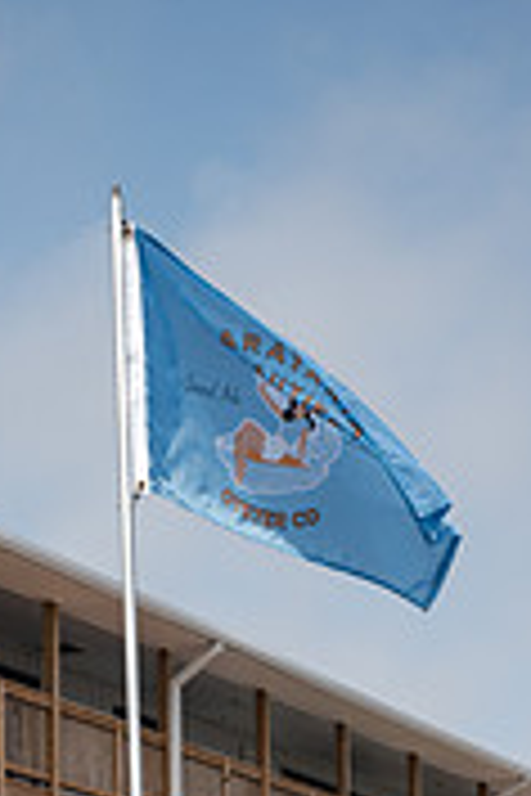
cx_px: 104
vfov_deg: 15.5
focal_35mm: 127
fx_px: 2810
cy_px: 971
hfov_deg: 10.8
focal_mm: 50
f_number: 7.1
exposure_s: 1/1000
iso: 200
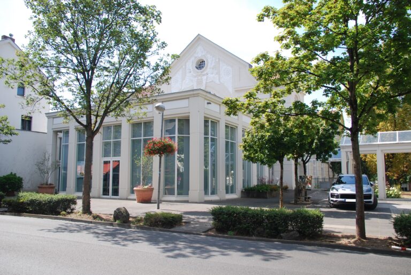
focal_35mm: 30
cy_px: 138
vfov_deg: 43.7
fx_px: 343
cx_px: 206
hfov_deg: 61.9
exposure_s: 1/160
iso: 100
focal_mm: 20
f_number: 6.3
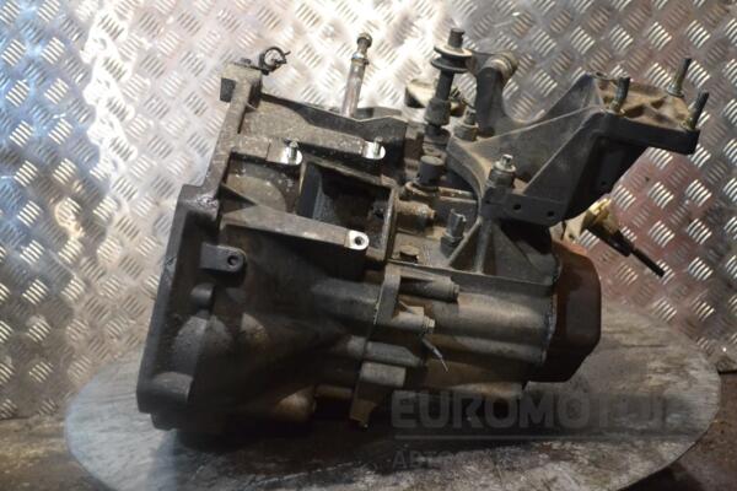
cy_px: 246
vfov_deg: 28.1
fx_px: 983
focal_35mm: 48
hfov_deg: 41.1
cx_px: 368
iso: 3200
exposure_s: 1/100
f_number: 5
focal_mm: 32
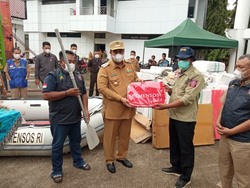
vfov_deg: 51.4
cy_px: 94
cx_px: 125
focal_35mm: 27
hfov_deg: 65.3
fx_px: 195
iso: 115
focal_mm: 3.79
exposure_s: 1/341
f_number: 2.2
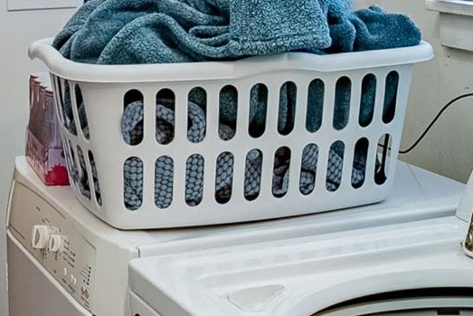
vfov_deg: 14.3
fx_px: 1235
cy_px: -5
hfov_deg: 21.7
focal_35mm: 94
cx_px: 242
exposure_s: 1/160
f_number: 8
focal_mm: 16
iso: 400
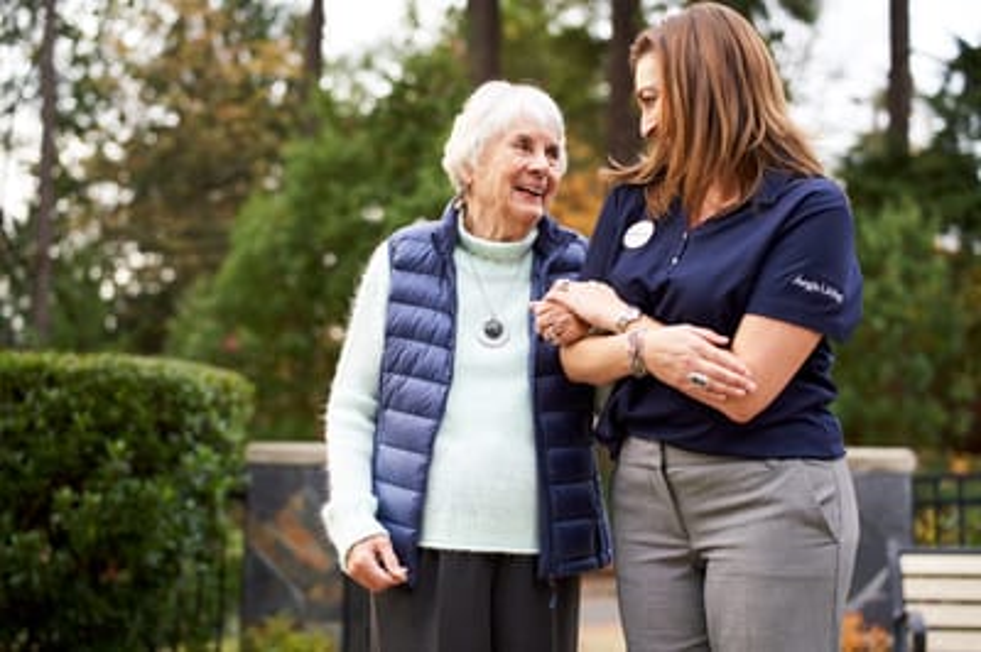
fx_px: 1361
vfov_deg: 26.9
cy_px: 326
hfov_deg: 39.6
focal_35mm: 50
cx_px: 490
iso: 250
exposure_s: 1/500
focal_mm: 50
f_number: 2
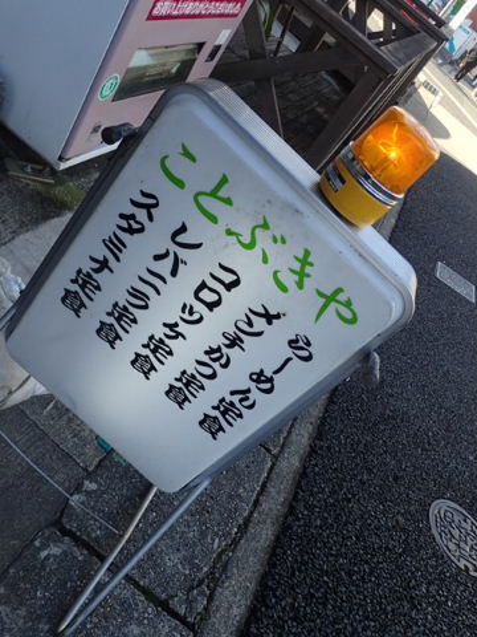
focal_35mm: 30
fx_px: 551
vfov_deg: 60.0
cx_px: 238
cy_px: 318
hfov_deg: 46.8
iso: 100
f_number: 3.2
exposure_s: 1/200
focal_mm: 5.5
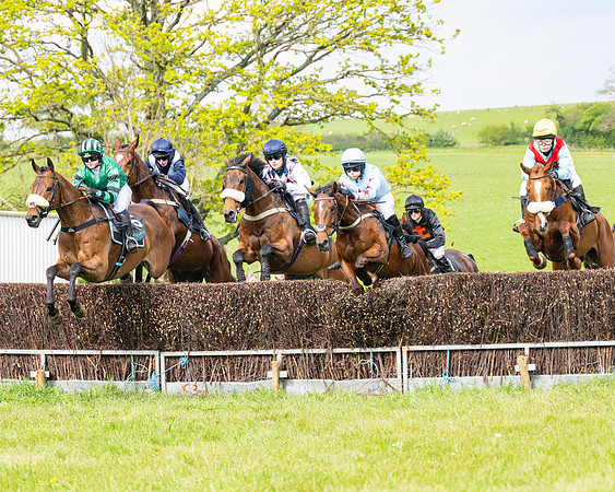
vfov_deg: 9.3
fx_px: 3014
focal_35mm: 166
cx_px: 268
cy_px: 246
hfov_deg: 11.7
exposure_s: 1/2000
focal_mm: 98
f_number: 4
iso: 400
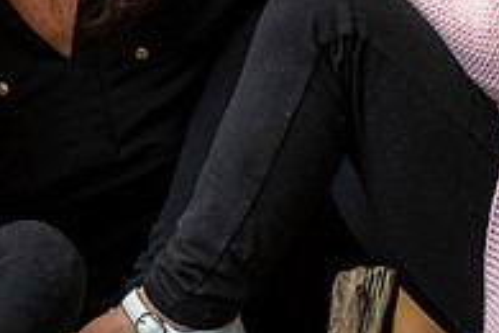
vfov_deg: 2.6
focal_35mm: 533
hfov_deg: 3.9
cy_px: -156
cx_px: -37
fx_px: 7387
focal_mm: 170
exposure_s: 1/125
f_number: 4
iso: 250
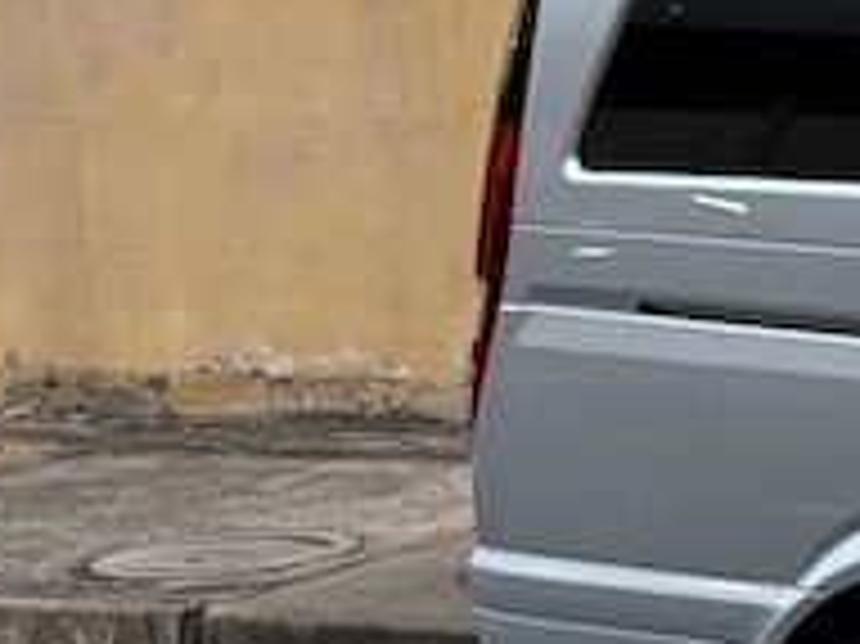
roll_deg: +0.7
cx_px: 2382
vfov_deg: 9.2
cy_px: 239
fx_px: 3997
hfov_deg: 9.9
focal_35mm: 161
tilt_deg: -5.5
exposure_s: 1/50
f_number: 1.78
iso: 160
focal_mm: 6.76
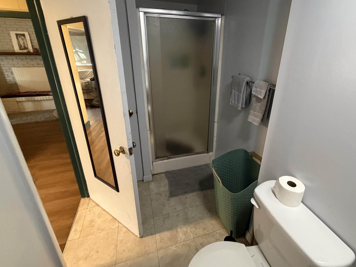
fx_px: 175
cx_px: 197
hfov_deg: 90.7
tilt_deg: -21.6
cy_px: 117
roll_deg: -2.0
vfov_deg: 74.4
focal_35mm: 17
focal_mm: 2.22
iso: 800
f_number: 2.2
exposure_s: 1/60
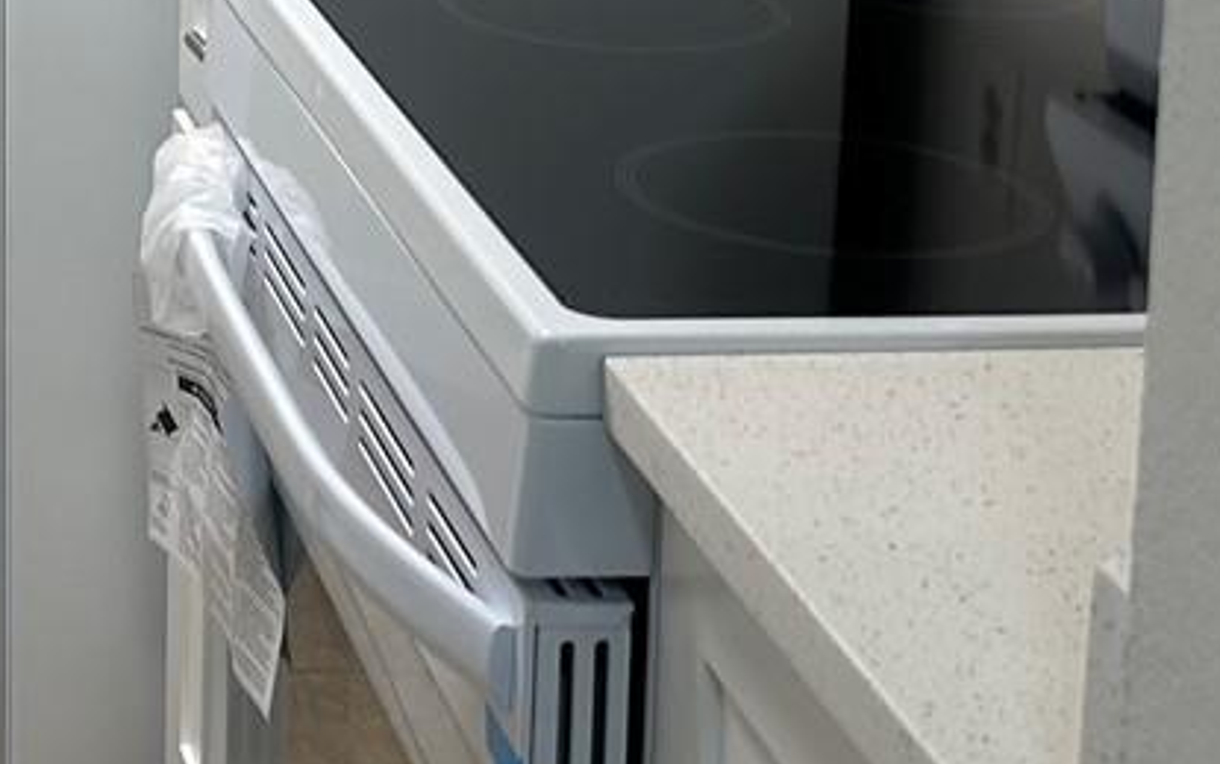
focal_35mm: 98
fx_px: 3261
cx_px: -150
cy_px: -235
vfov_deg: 12.9
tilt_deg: -10.6
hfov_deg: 20.2
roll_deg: +0.4
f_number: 1.78
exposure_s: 1/120
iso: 80
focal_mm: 6.86
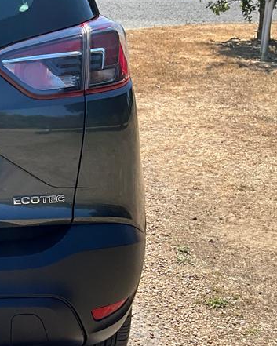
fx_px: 789
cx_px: -155
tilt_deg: -19.5
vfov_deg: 24.7
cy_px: 155
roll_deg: -1.4
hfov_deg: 17.6
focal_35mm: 77
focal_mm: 3
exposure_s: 1/719
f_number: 1.8
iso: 25
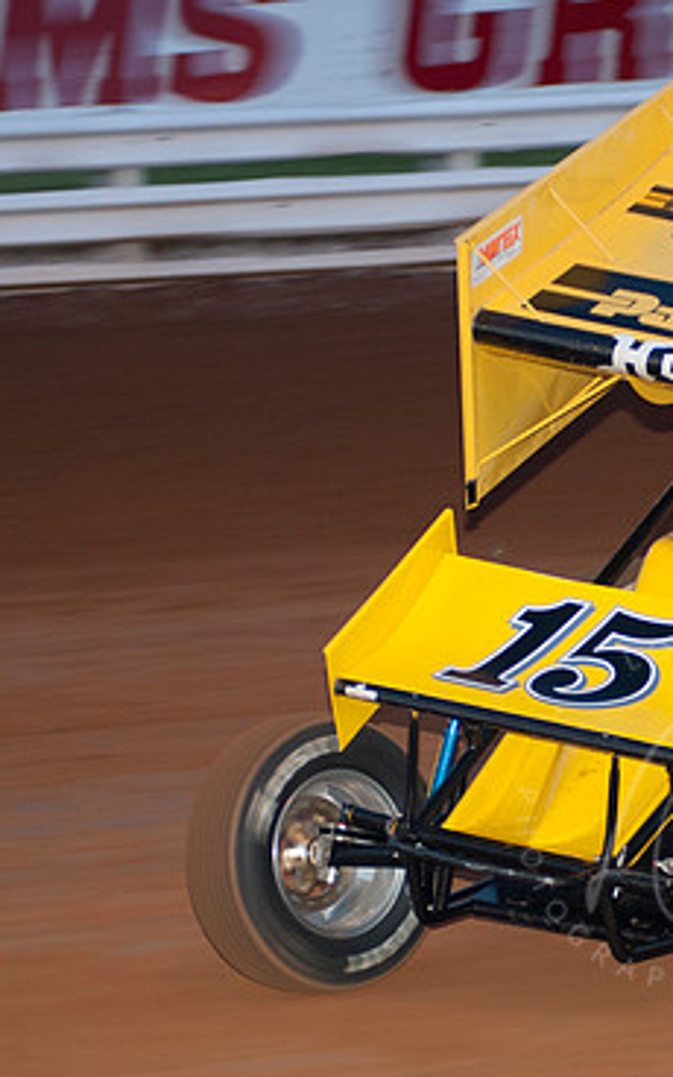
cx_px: 691
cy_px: 541
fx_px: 5664
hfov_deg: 6.8
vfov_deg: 10.9
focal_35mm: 193
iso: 250
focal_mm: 80
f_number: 3.2
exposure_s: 1/320
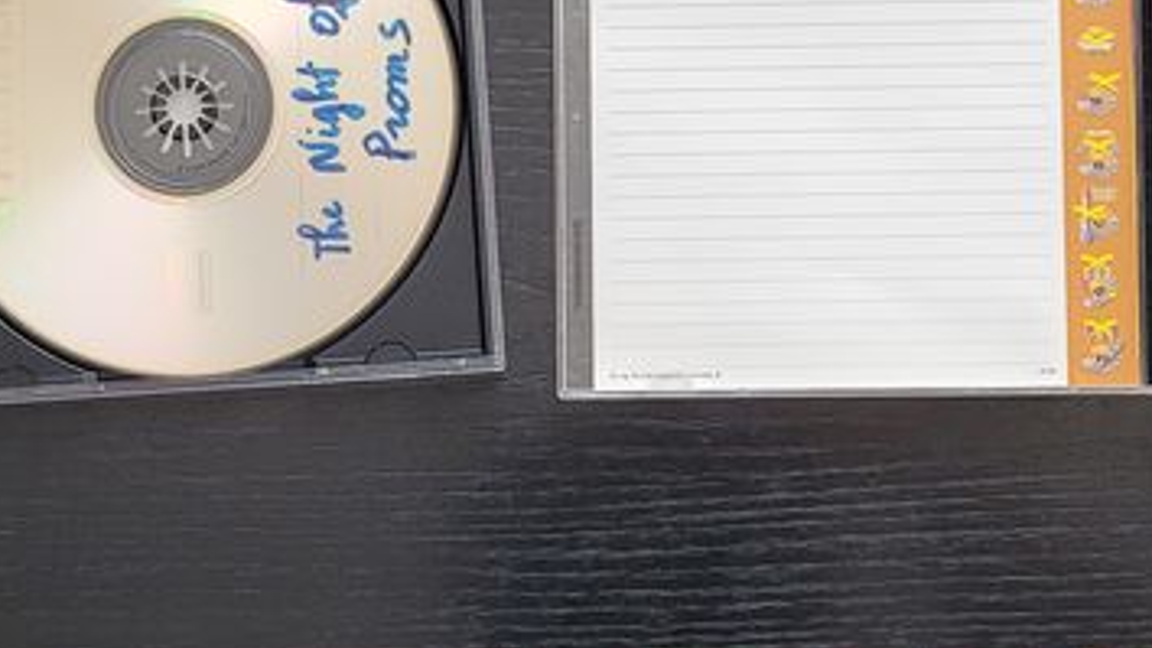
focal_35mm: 80
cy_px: 355
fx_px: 2443
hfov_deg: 26.5
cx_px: 508
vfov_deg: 15.1
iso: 160
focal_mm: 5.4
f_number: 1.8
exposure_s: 1/120
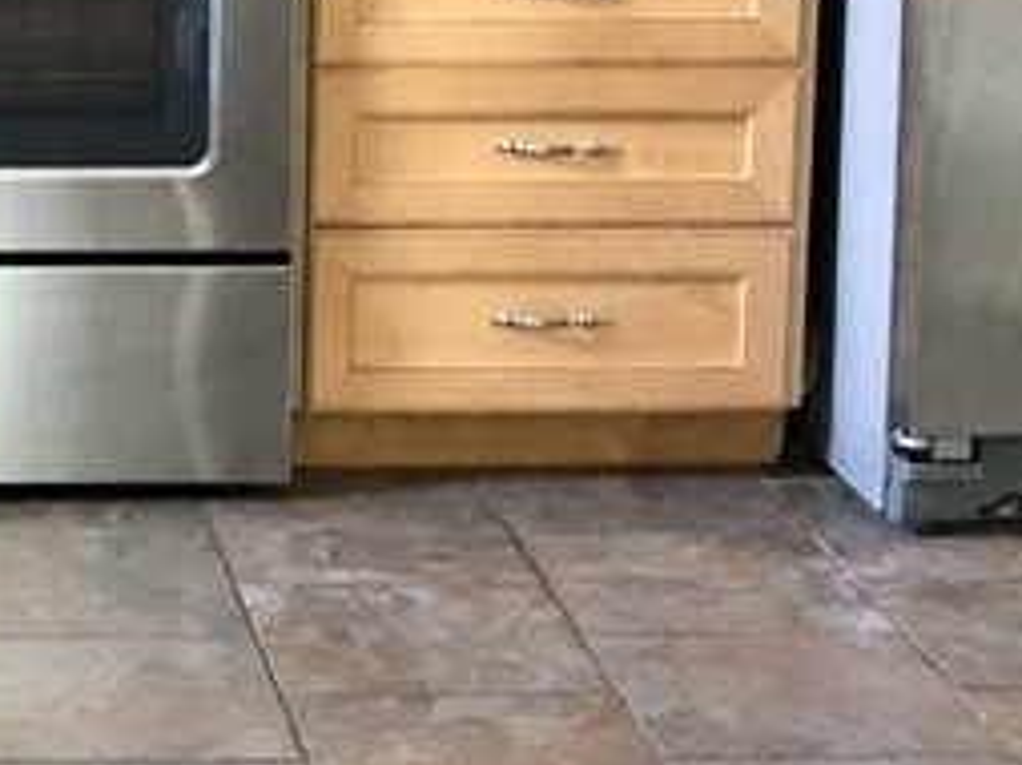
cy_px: -60
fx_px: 3333
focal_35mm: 113
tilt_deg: -9.2
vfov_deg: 12.9
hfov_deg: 16.9
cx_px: -109
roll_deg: +1.9
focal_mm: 4
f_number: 1.8
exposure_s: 1/11
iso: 100
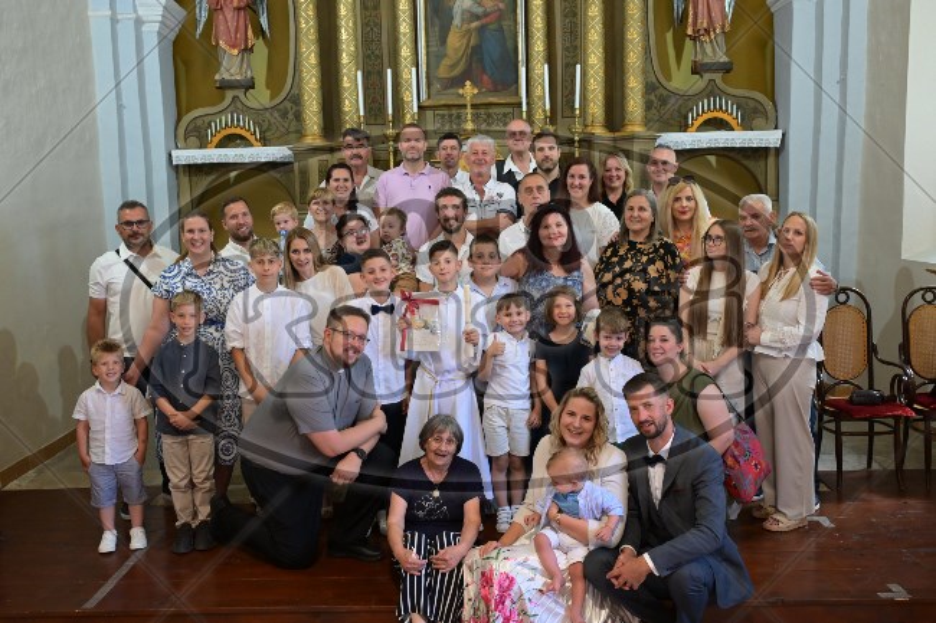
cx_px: 468
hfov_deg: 55.1
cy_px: 312
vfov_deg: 38.3
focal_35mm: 34
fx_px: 897
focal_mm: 34.5
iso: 4000
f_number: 5
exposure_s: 1/125
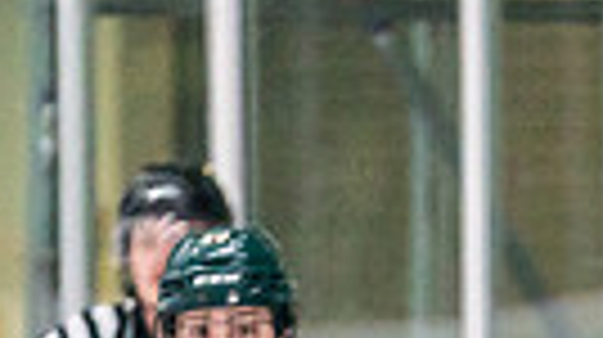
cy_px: 818
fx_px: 19947
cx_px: 725
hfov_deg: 1.7
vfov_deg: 1.0
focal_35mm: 1249
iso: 3200
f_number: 2.8
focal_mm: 200
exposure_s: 1/1250
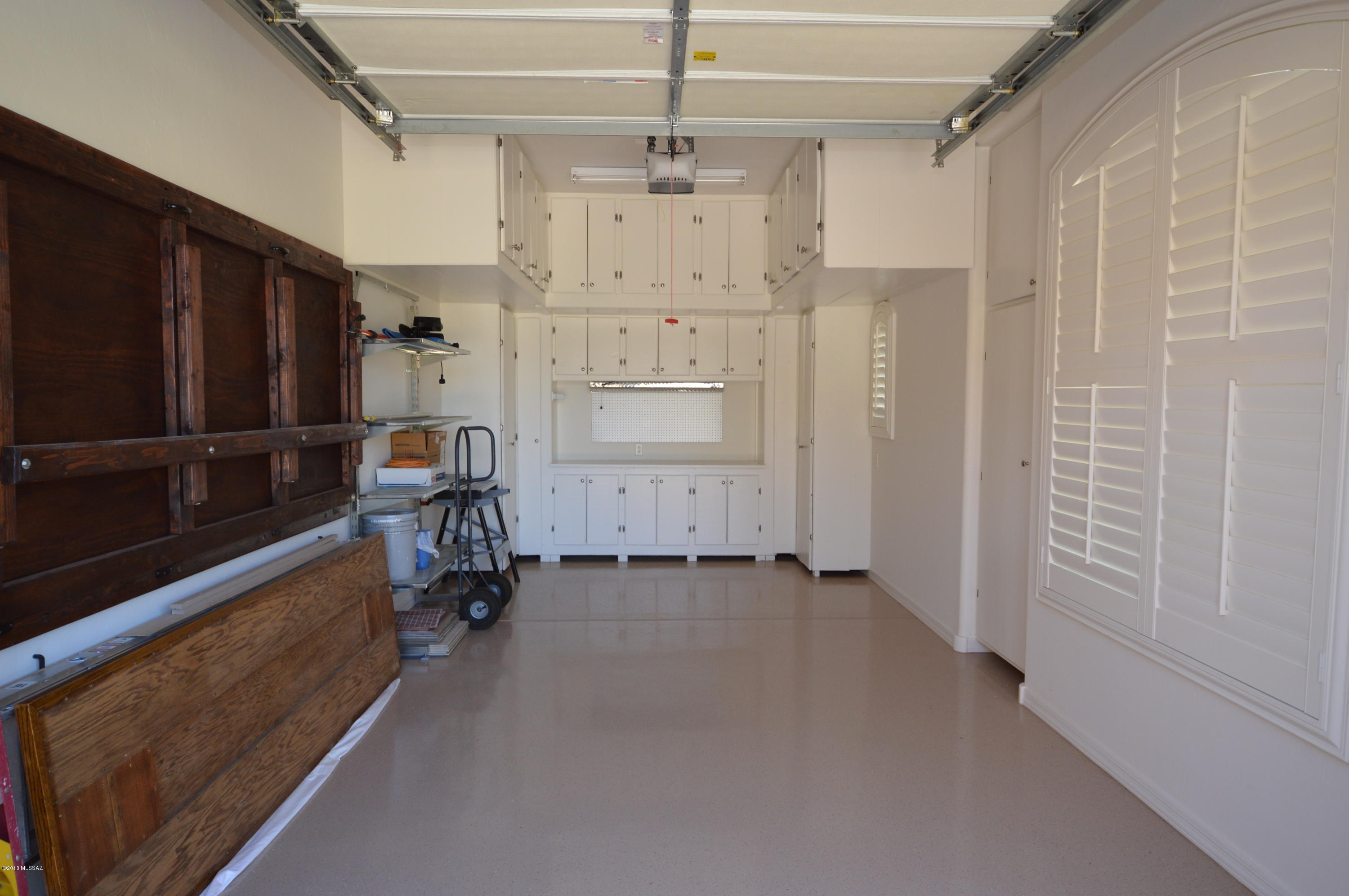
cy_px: 448
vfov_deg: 59.4
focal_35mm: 21
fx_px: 786
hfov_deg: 81.3
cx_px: 674
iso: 400
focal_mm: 14
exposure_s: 1/125
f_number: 5.6
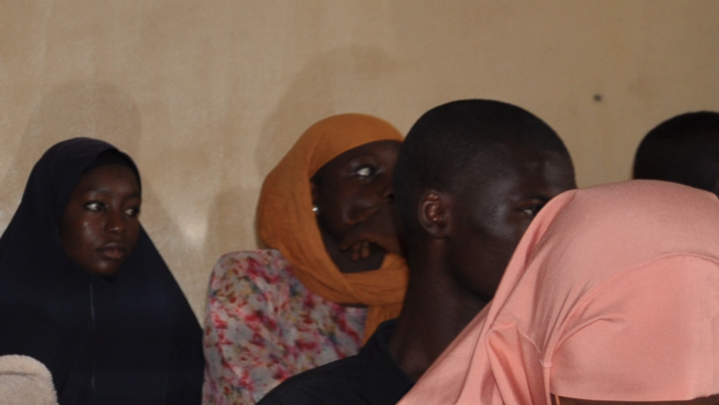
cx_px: -267
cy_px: 389
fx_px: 2383
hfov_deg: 16.1
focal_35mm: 125
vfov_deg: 9.6
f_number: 3.8
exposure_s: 1/60
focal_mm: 24
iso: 200
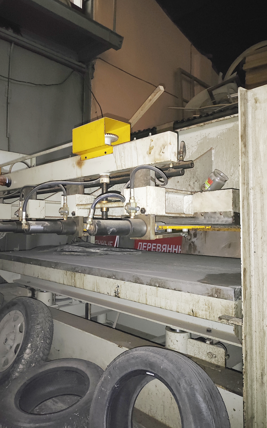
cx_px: 108
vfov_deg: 70.4
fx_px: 303
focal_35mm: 26
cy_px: 212
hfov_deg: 47.3
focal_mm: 4.68
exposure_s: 1/14.3
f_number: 1.8
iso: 3729
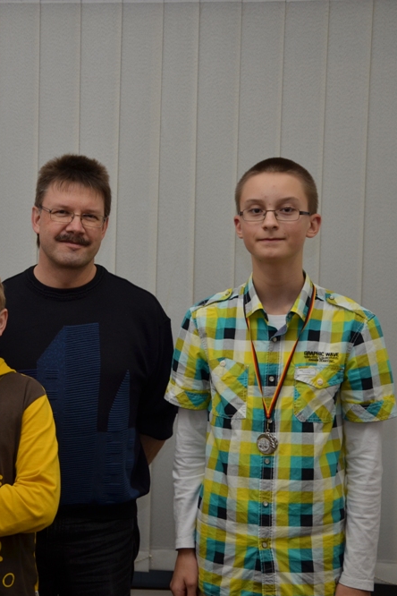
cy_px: 302
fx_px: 1141
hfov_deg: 19.3
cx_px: 26
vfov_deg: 29.2
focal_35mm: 69
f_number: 5
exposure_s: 1/60
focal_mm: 30
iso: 250
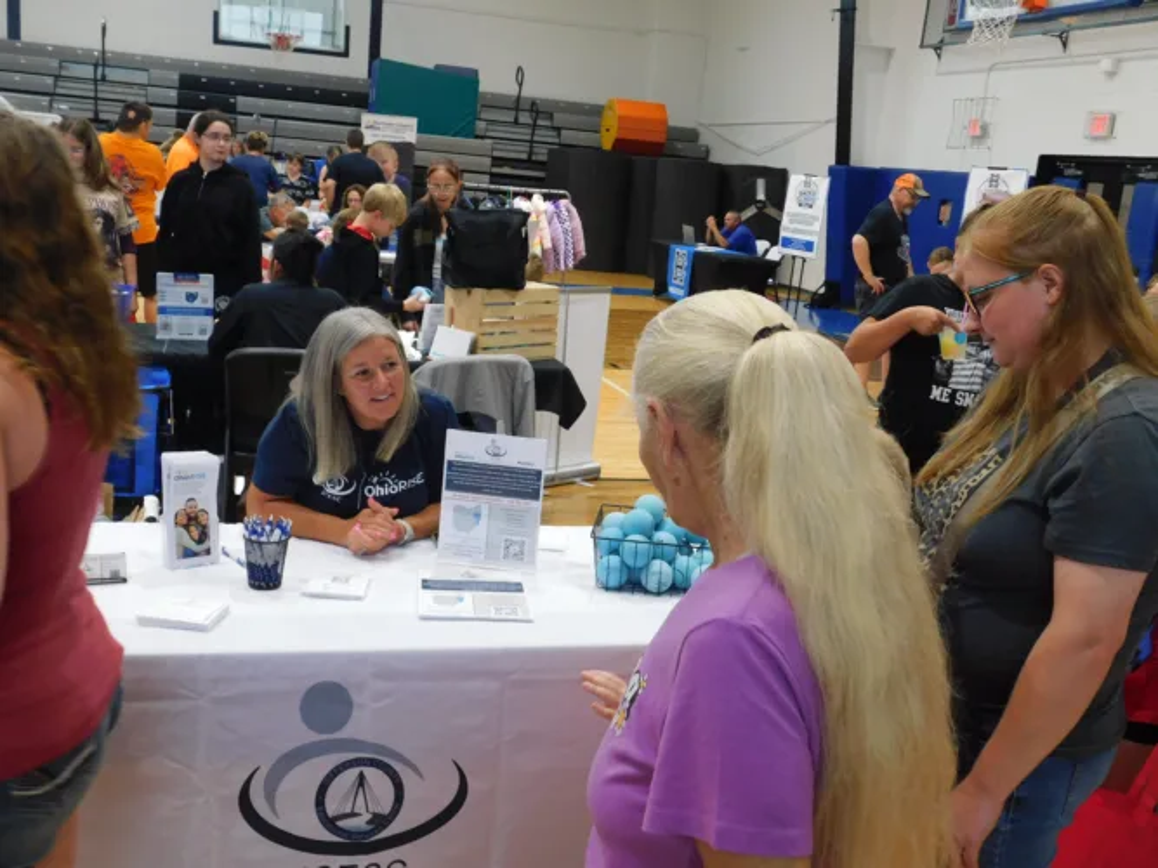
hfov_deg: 51.4
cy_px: 434
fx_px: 1204
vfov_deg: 39.6
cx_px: 579
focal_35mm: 36
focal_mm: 6.3
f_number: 3.5
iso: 140
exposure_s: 1/30
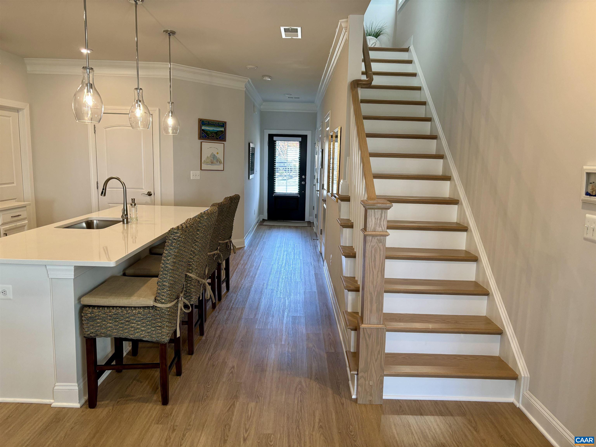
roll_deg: -1.7
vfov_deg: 53.1
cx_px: 298
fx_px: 448
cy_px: 224
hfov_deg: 67.3
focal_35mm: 26
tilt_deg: -8.5
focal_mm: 5.96
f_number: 1.6
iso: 125
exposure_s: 1/120
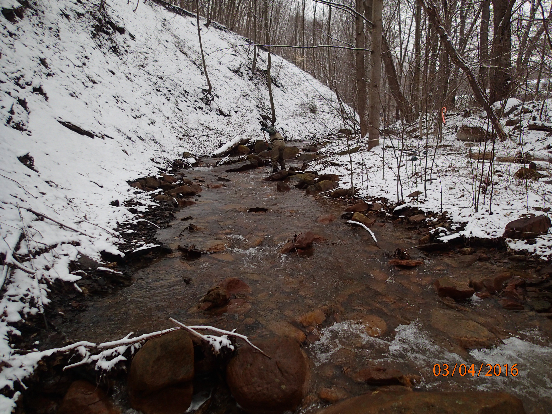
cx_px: 276
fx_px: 399
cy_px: 207
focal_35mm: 25
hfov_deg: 69.4
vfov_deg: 54.9
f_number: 2
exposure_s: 1/800
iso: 200
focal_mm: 4.5
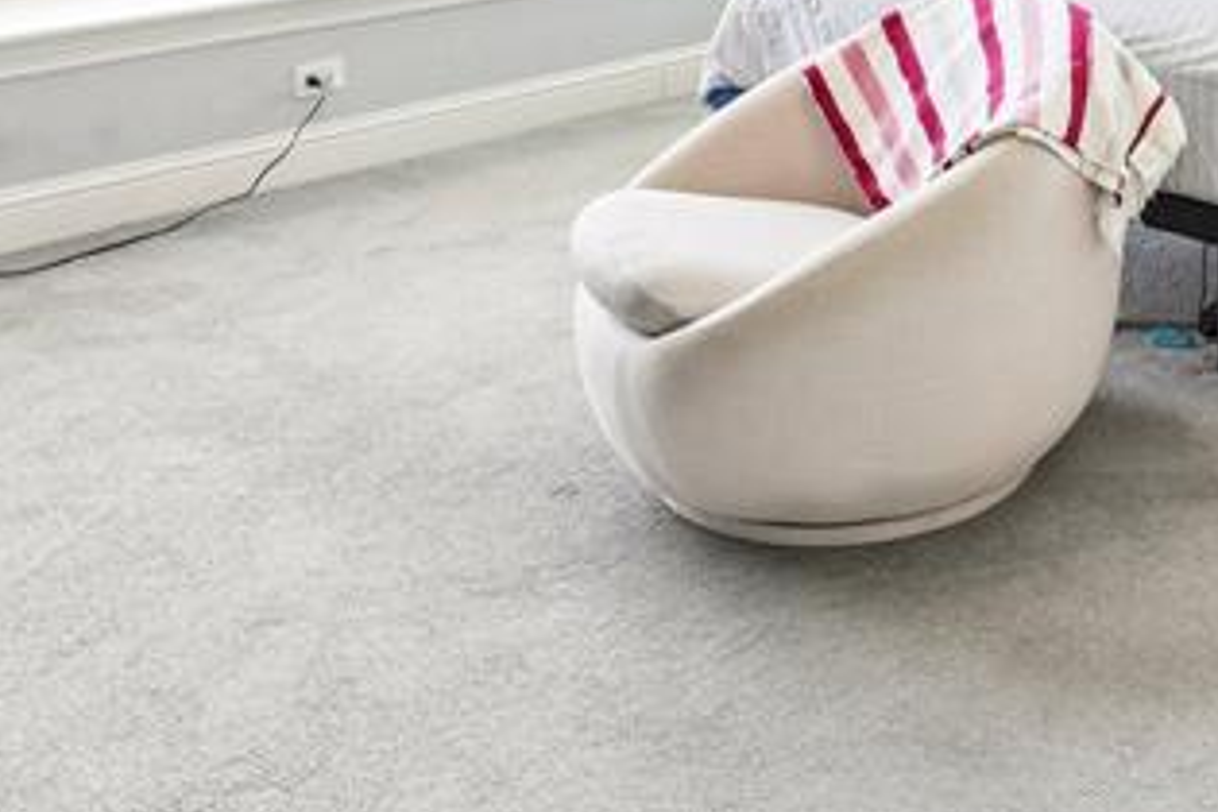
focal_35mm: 52
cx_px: 1110
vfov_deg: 22.2
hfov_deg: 35.8
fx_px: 1759
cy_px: -348
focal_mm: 16
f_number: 8
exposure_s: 1/30
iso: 250
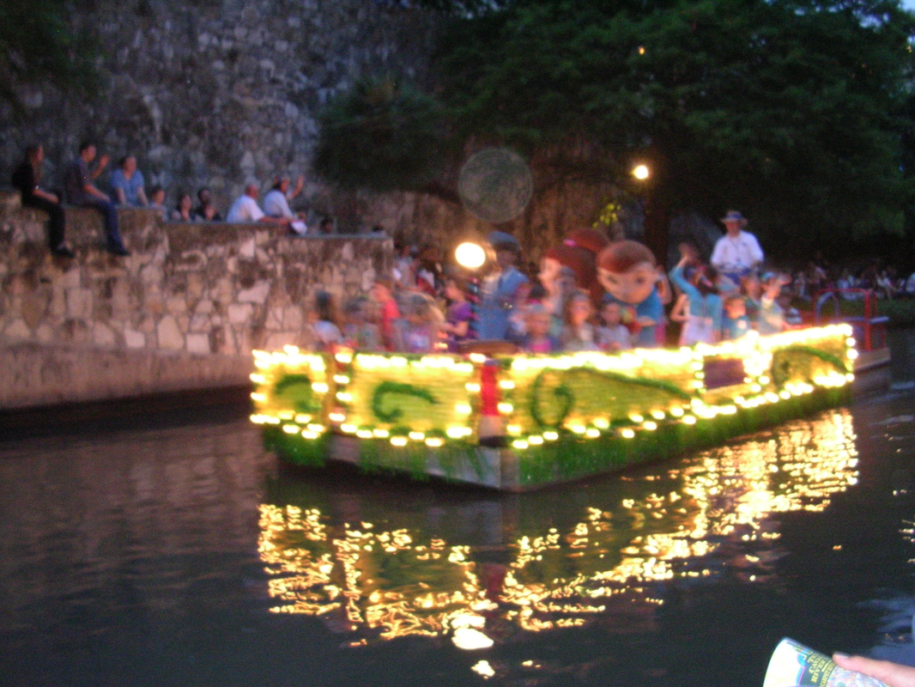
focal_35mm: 38
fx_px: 1005
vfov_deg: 37.7
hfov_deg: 49.0
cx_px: 458
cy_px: 344
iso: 200
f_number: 2.8
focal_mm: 5.8
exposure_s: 1/7.9
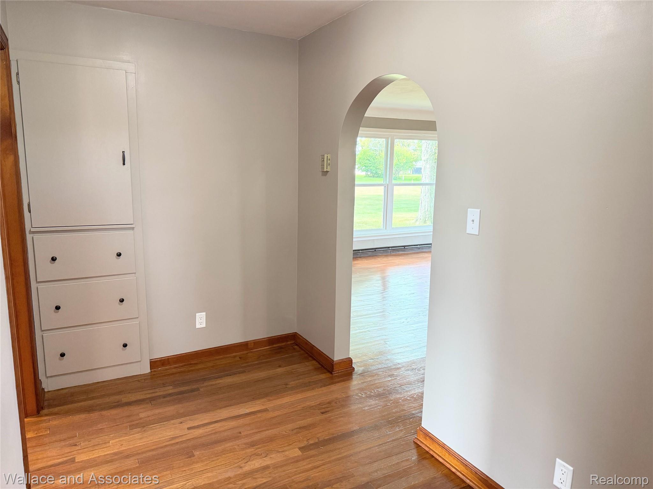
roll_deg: -1.0
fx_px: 453
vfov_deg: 56.8
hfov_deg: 71.6
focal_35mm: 24
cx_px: 326
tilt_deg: -9.1
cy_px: 244
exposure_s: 1/120
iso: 250
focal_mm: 6.76
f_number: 1.78
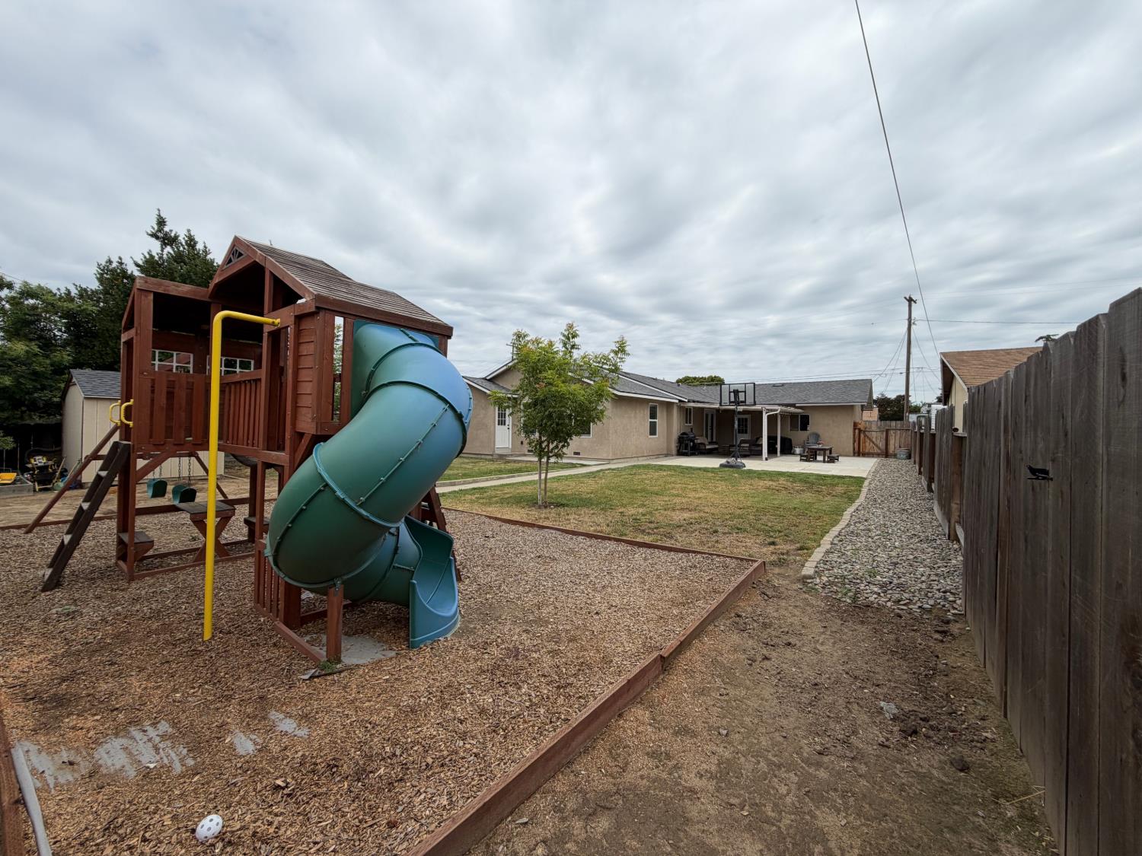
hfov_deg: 102.1
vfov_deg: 85.7
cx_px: 571
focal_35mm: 14
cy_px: 428
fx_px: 462
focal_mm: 2.22
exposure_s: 1/1572
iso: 20
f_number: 2.2
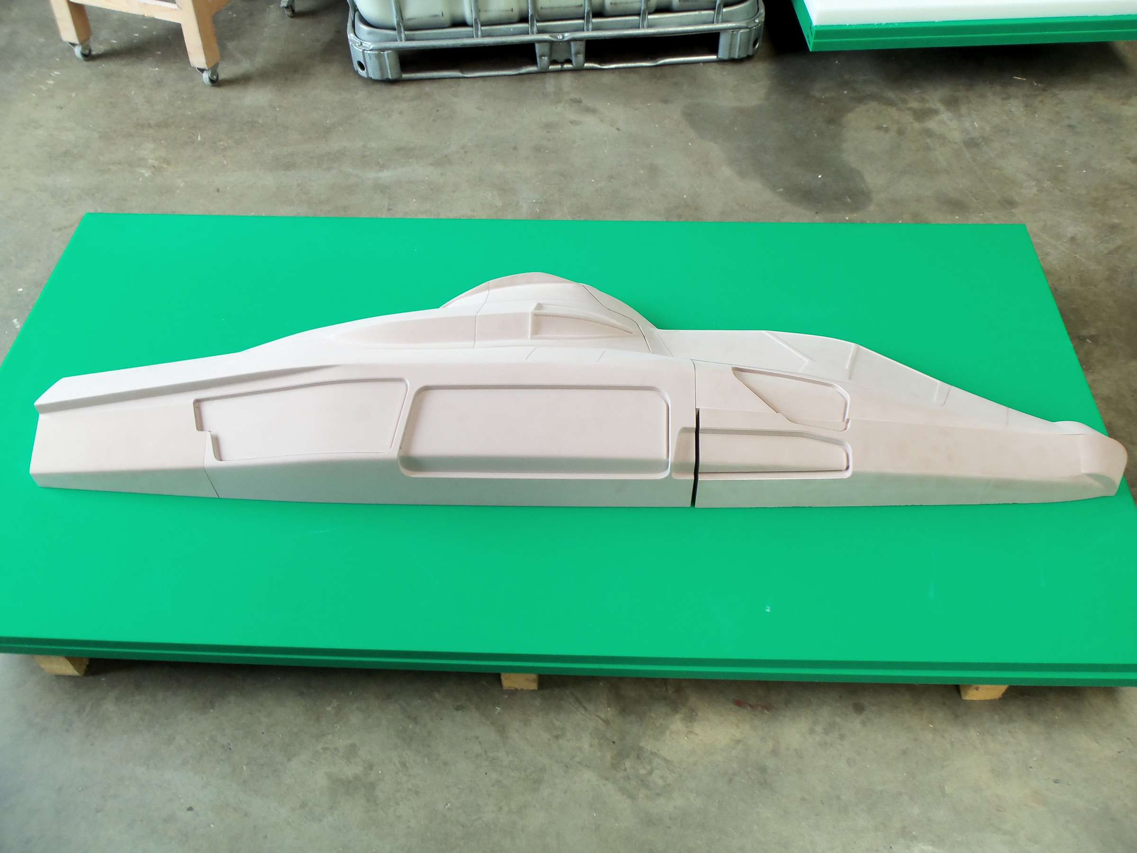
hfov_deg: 61.7
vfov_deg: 48.2
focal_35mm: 29
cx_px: 568
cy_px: 426
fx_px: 953
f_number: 3.4
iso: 80
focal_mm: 5.2
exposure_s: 1/30
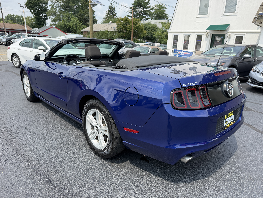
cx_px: 132
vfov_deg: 56.8
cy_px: 99
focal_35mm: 24
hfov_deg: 71.6
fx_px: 182
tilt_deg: -16.2
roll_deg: -3.4
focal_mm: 6.76
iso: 100
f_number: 1.78
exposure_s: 1/2299
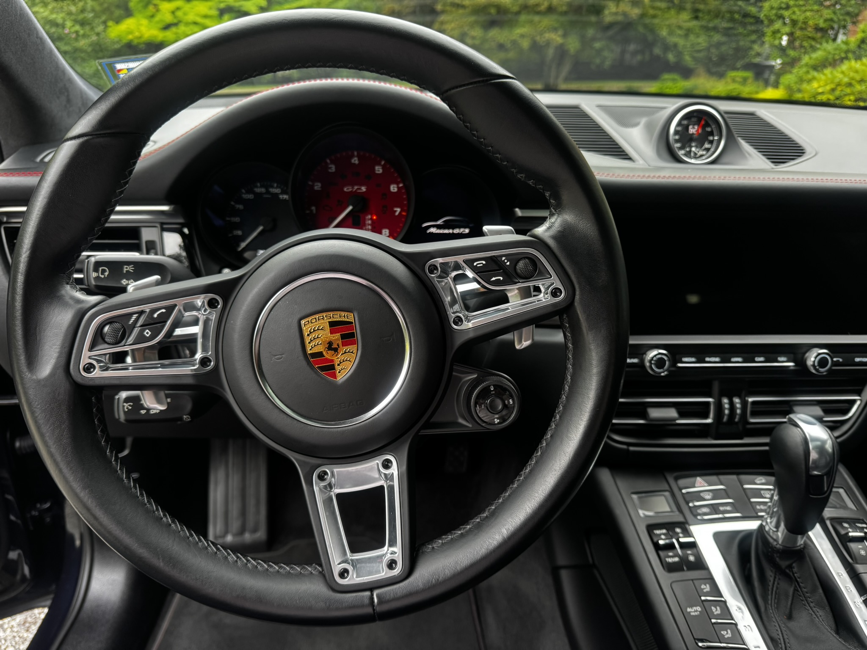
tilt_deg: -26.0
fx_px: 601
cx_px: 434
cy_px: 325
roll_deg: -2.6
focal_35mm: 24
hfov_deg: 71.6
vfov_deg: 56.8
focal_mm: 6.76
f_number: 1.78
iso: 200
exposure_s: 1/72
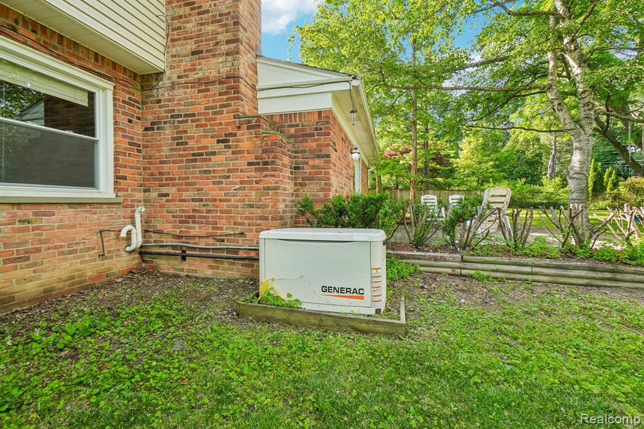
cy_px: 214
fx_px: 268
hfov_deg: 100.4
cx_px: 322
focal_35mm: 15
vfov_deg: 77.3
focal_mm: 10
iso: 200
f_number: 8
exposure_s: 1/30
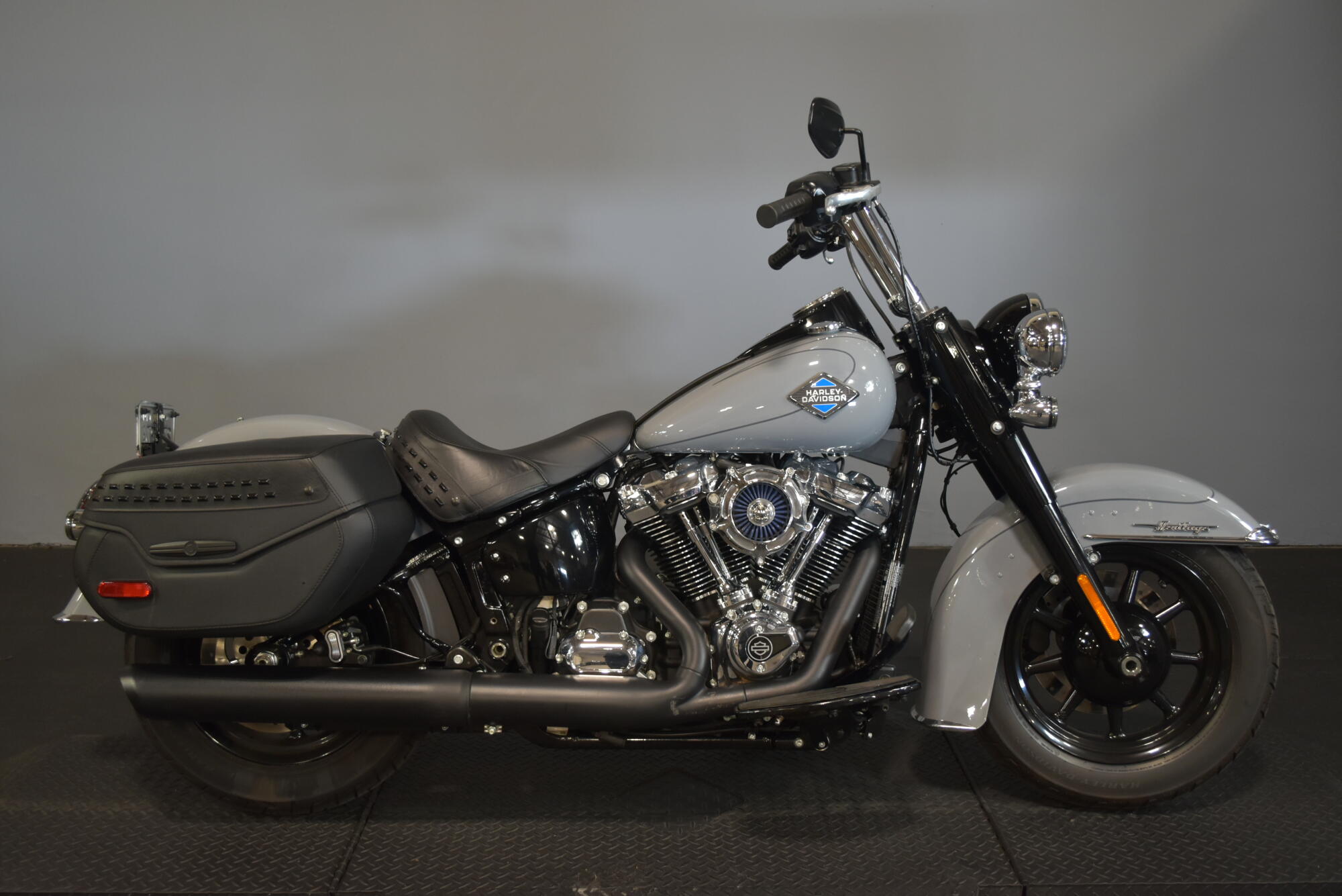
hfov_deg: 57.2
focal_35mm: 33
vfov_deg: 40.0
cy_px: 448
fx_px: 1231
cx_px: 671
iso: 720
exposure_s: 1/30
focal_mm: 22
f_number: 3.8
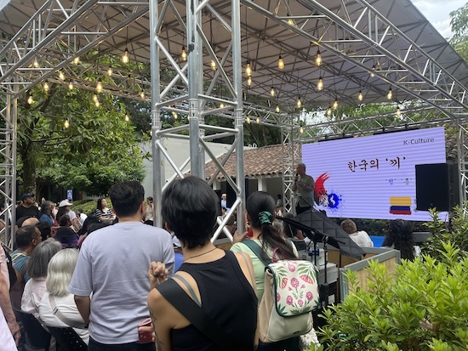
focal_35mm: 26
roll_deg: +2.0
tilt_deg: +3.8
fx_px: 352
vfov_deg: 53.1
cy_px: 176
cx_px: 234
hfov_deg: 67.3
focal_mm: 5.1
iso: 40
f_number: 1.6
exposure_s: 1/285
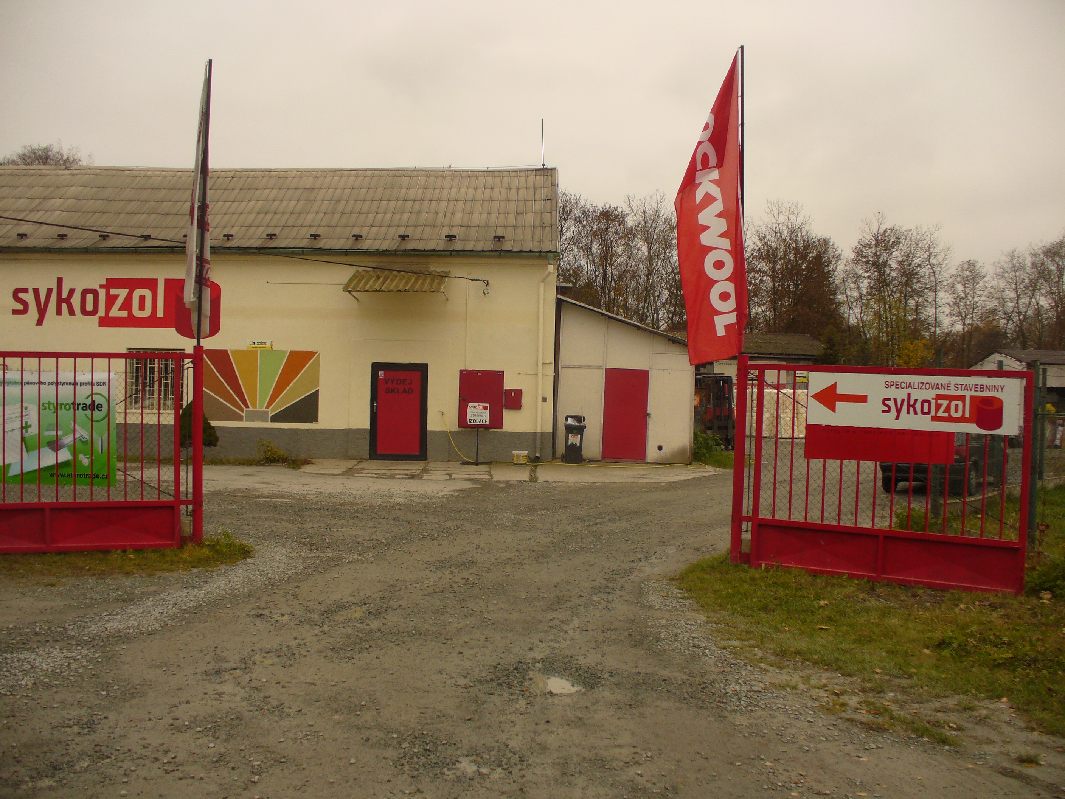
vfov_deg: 38.7
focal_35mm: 37
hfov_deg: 50.1
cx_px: 532
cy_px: 400
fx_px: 1138
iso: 80
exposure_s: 1/160
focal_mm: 6.1
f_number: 2.8
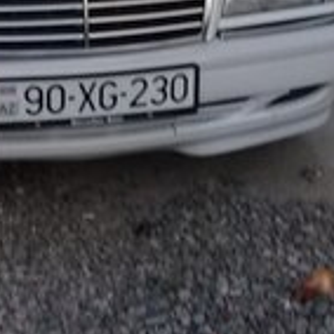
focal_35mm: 96
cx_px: 66
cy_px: -42
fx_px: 1048
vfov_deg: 17.4
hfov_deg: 17.9
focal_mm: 3.3
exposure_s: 1/33
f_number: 2.2
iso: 100
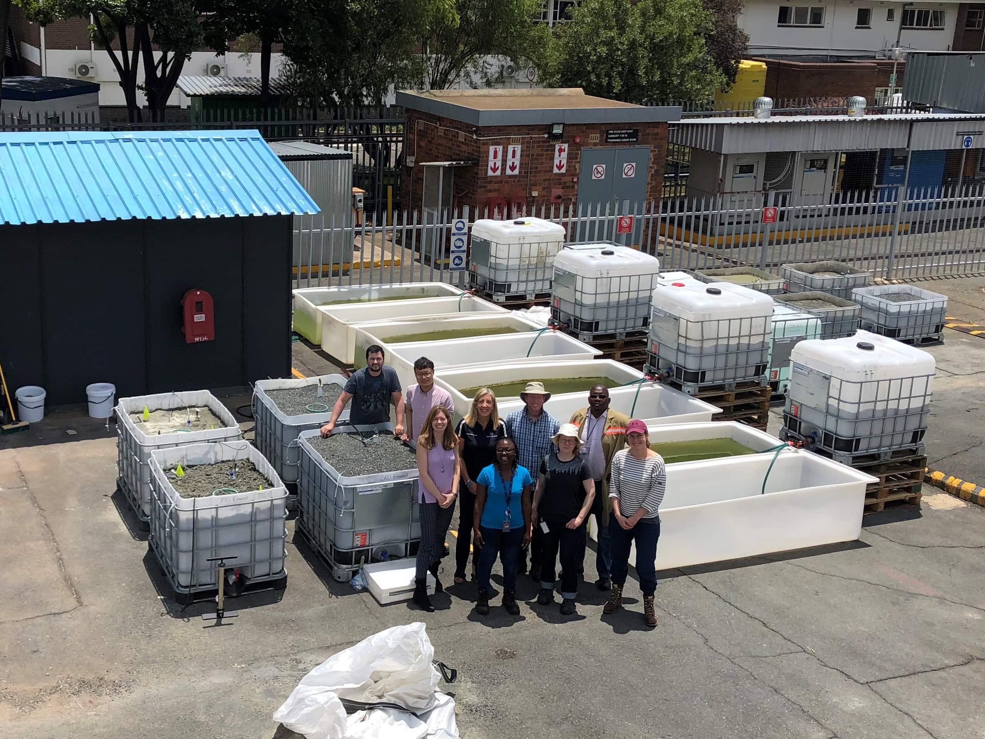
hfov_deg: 63.4
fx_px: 797
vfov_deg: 49.7
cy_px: 370
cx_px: 492
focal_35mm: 28
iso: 20
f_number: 1.8
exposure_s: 1/2525
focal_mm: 4
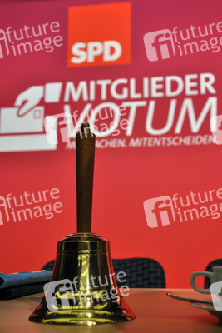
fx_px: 430
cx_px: 111
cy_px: 166
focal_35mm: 46
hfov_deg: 29.0
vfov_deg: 42.3
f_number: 4
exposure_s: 1/60
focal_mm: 31
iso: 500
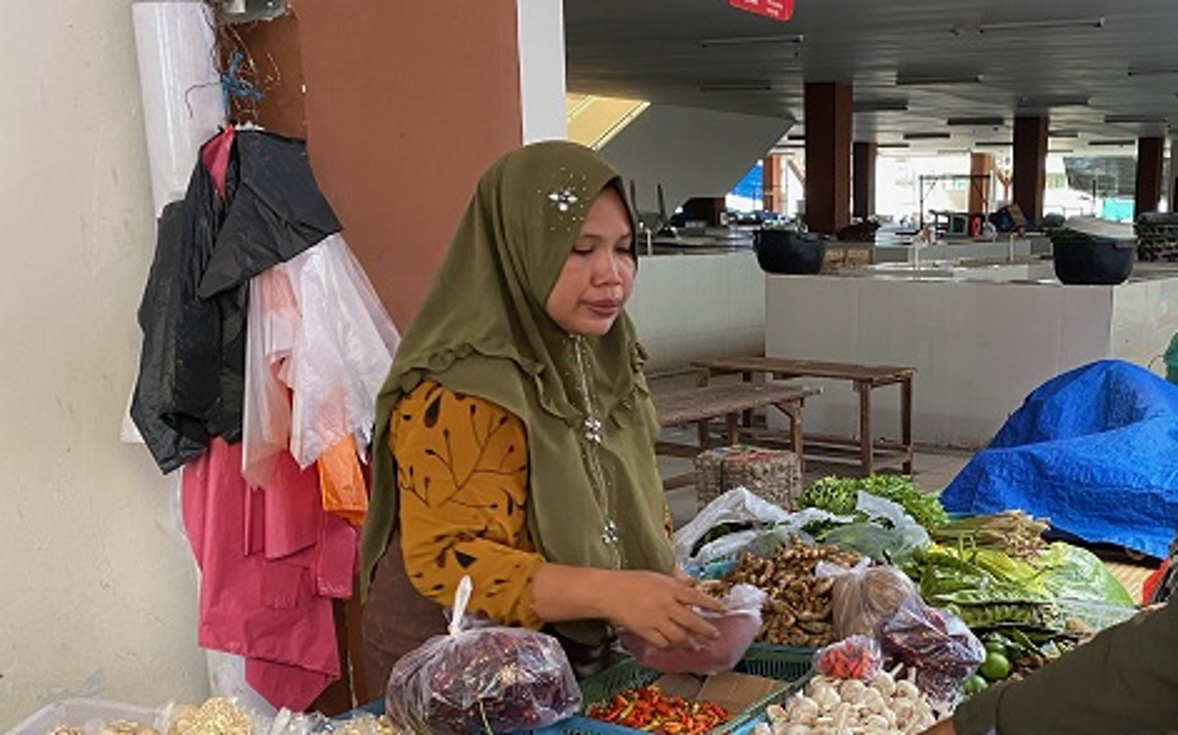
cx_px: 868
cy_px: 586
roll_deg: +0.3
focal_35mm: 41
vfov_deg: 30.5
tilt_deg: -15.4
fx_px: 1316
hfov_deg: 46.7
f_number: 1.8
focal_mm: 4.25
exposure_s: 1/60
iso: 250
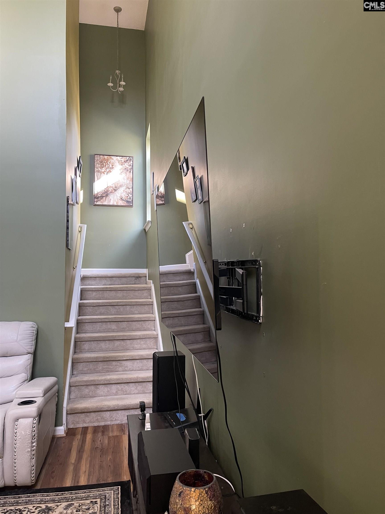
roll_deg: +1.4
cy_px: 257
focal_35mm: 25
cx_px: 192
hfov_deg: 54.9
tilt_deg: +2.9
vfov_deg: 69.4
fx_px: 371
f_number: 1.6
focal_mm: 5.1
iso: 250
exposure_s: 1/60
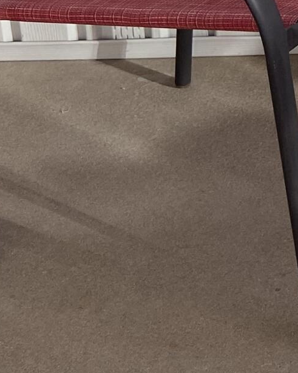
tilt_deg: -20.5
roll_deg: -0.6
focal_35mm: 124
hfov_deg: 10.3
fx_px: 1367
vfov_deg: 14.3
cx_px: 776
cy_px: -225
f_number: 1.8
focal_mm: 4.25
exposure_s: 1/465
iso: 32
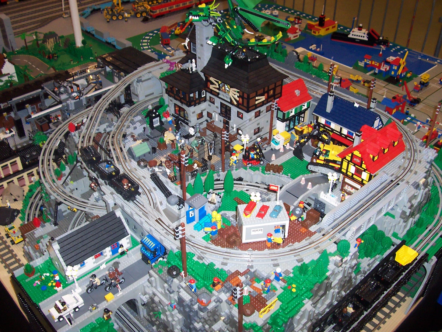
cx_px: 221
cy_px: 166
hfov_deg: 50.1
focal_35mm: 37
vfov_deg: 38.7
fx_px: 472
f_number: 2.8
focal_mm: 5.6
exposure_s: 1/60
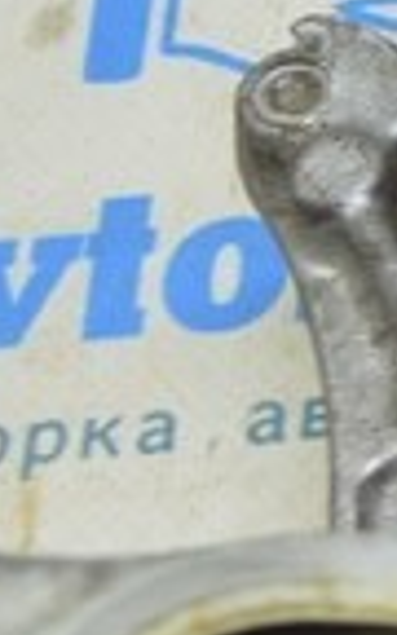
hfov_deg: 4.9
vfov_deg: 9.2
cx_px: 1813
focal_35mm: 228
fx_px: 3940
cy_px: 192
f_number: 5.6
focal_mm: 21
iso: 400
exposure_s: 1/20
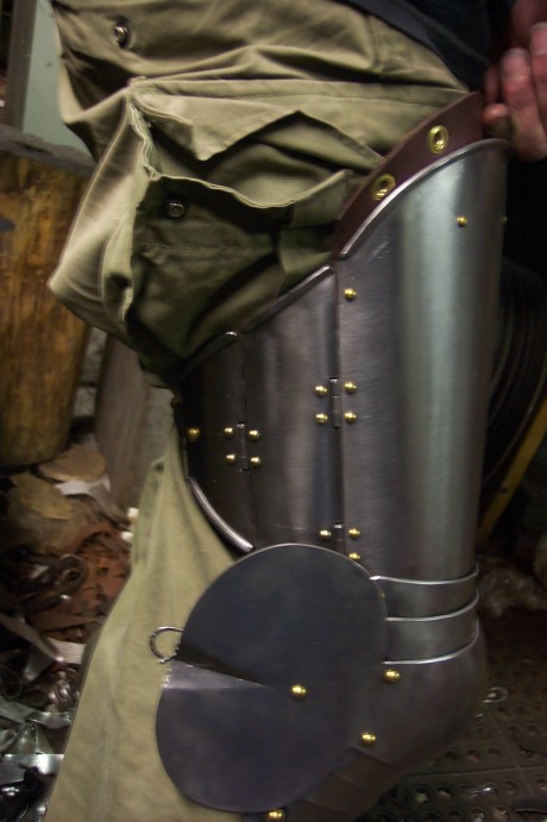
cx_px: 274
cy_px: 411
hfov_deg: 35.0
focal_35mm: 38
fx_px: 867
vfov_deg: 50.7
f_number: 2.8
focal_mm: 8
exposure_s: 1/8
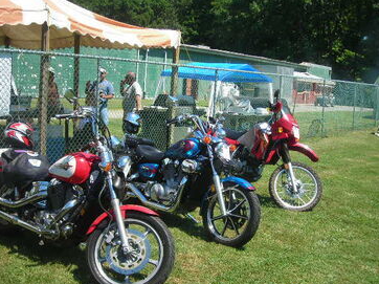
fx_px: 460
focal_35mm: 42
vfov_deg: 34.3
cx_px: 174
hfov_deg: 44.8
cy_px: 146
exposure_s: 1/389
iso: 50
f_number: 3.2
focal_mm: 6.3
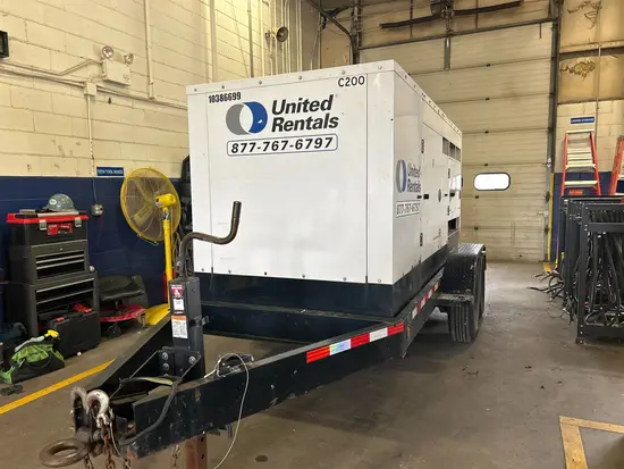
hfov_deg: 67.3
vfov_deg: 53.1
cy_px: 234
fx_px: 469
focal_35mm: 26
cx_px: 312
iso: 125
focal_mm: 5.7
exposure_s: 1/60
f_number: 1.5
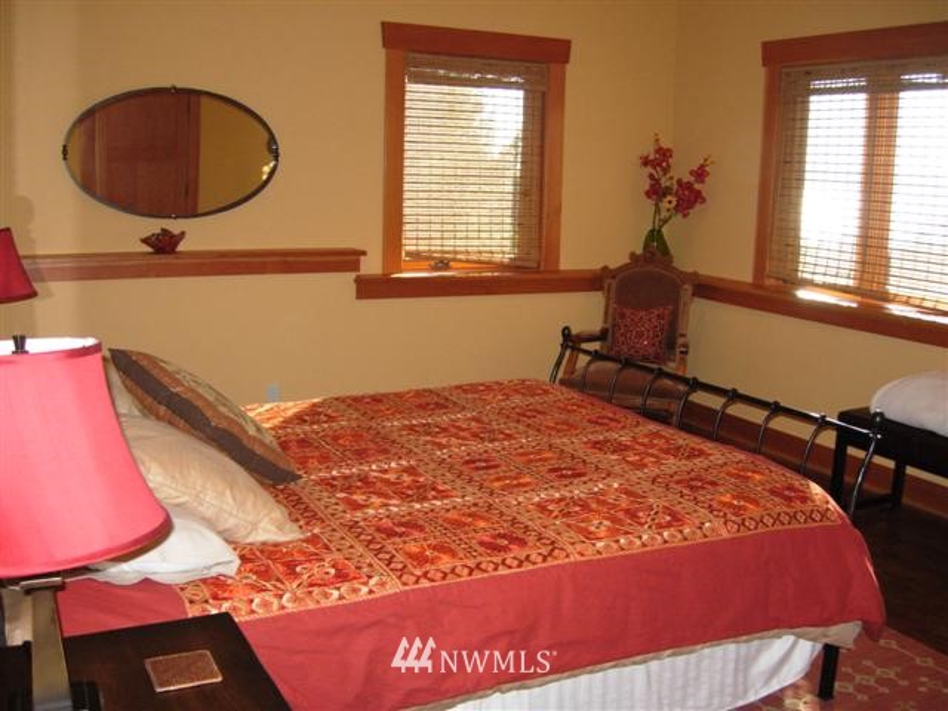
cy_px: 356
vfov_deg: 39.7
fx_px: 986
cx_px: 474
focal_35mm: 36
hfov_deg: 51.4
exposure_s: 1/181
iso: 200
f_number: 2.7
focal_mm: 7.5
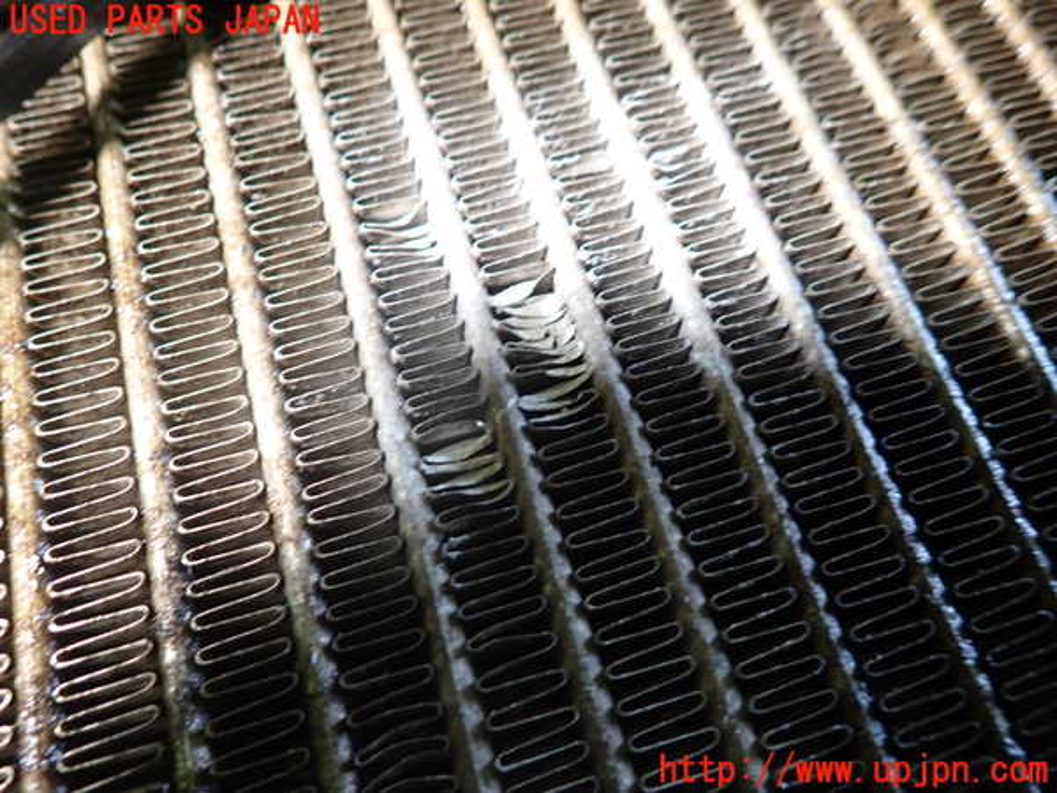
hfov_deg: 69.4
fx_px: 763
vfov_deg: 54.9
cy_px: 396
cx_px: 528
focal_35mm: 25
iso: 200
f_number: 2
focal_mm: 4.5
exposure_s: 1/30
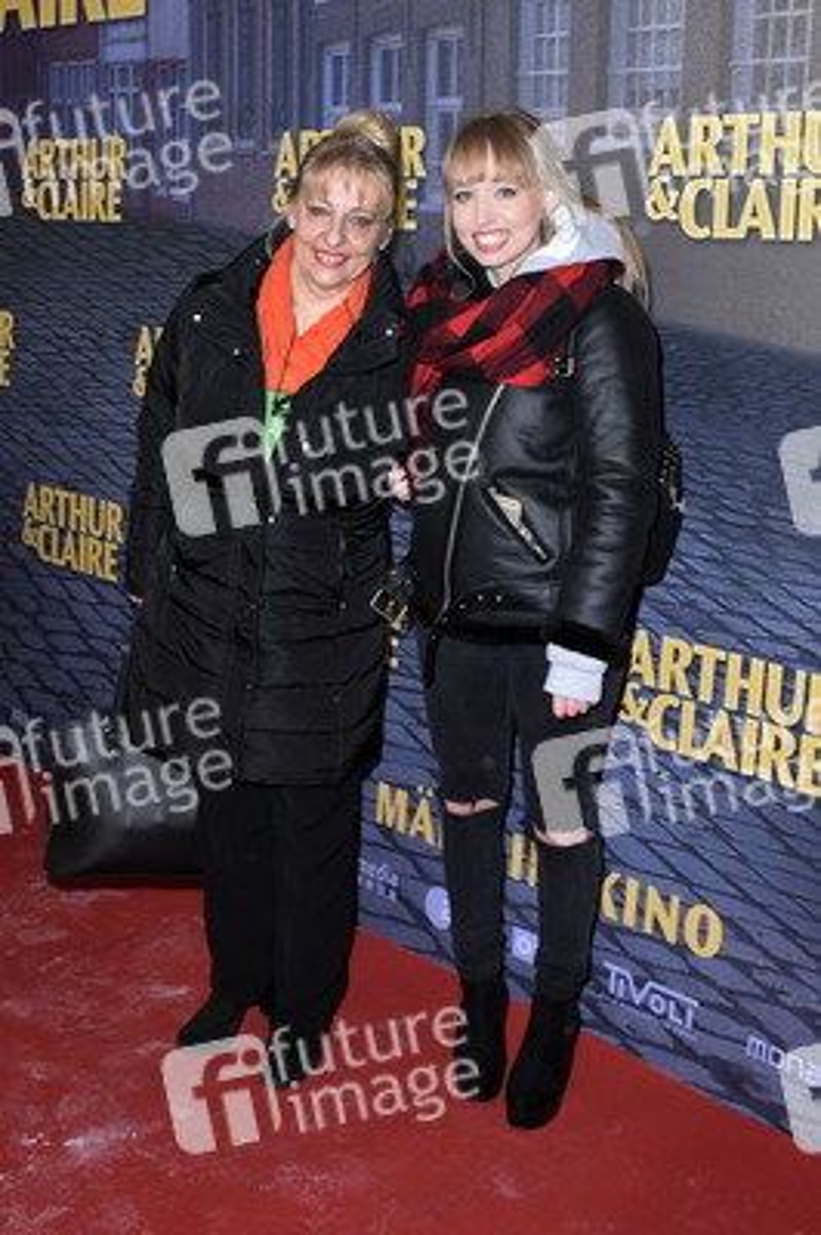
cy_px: 618
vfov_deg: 53.2
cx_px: 410
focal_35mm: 36
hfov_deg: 36.8
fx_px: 1234
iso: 2000
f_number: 6.3
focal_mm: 24
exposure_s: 1/160
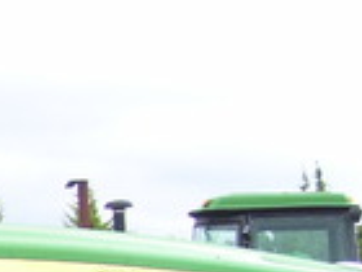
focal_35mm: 144
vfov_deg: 10.0
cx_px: -222
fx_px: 1506
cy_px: 396
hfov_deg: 12.8
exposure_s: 1/350
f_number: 2.7
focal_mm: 6
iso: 80
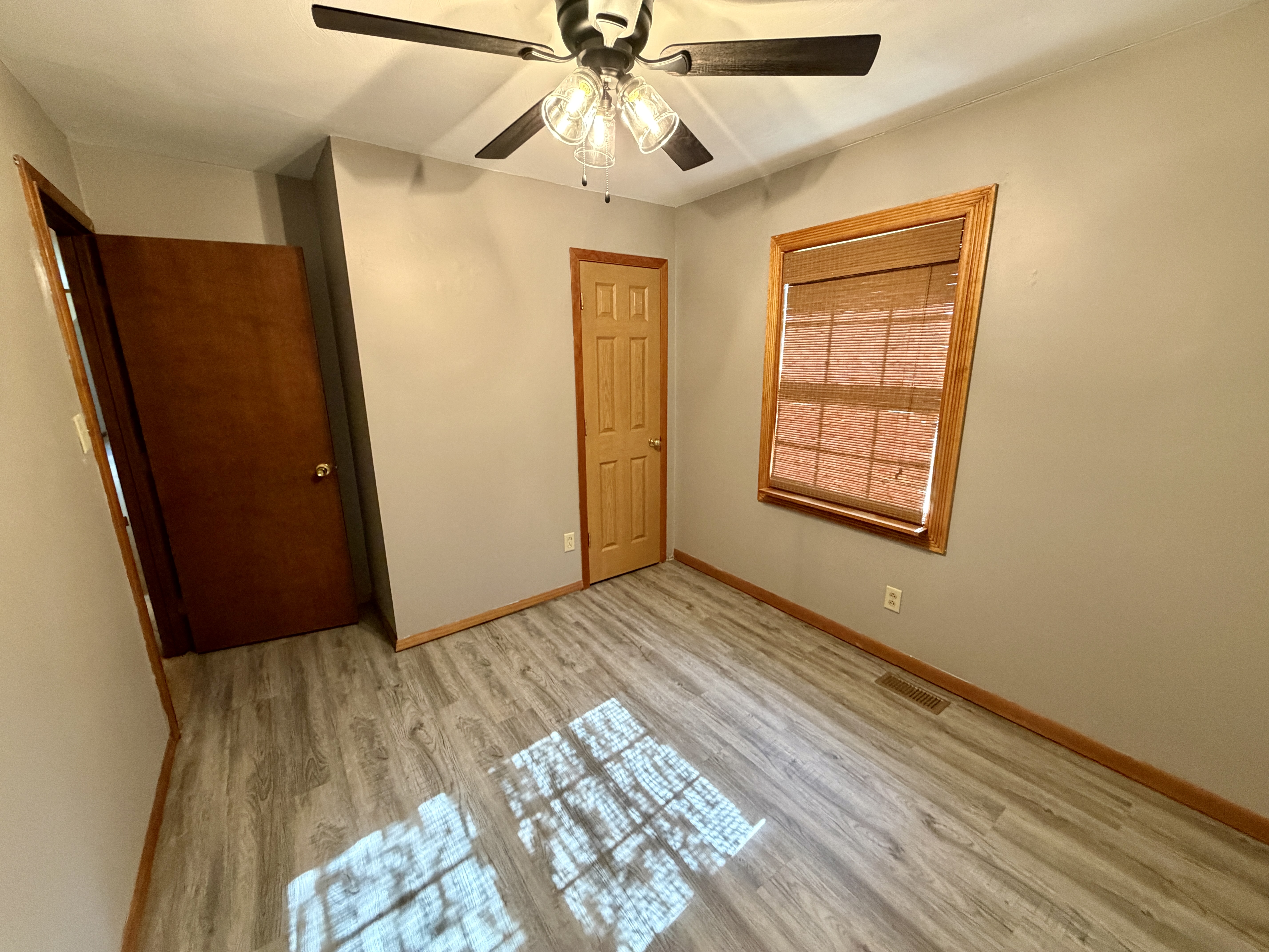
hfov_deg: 102.1
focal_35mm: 14
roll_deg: +1.1
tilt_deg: -14.0
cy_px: 476
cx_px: 634
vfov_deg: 85.7
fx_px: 513
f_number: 2.2
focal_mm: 2.22
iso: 500
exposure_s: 1/60
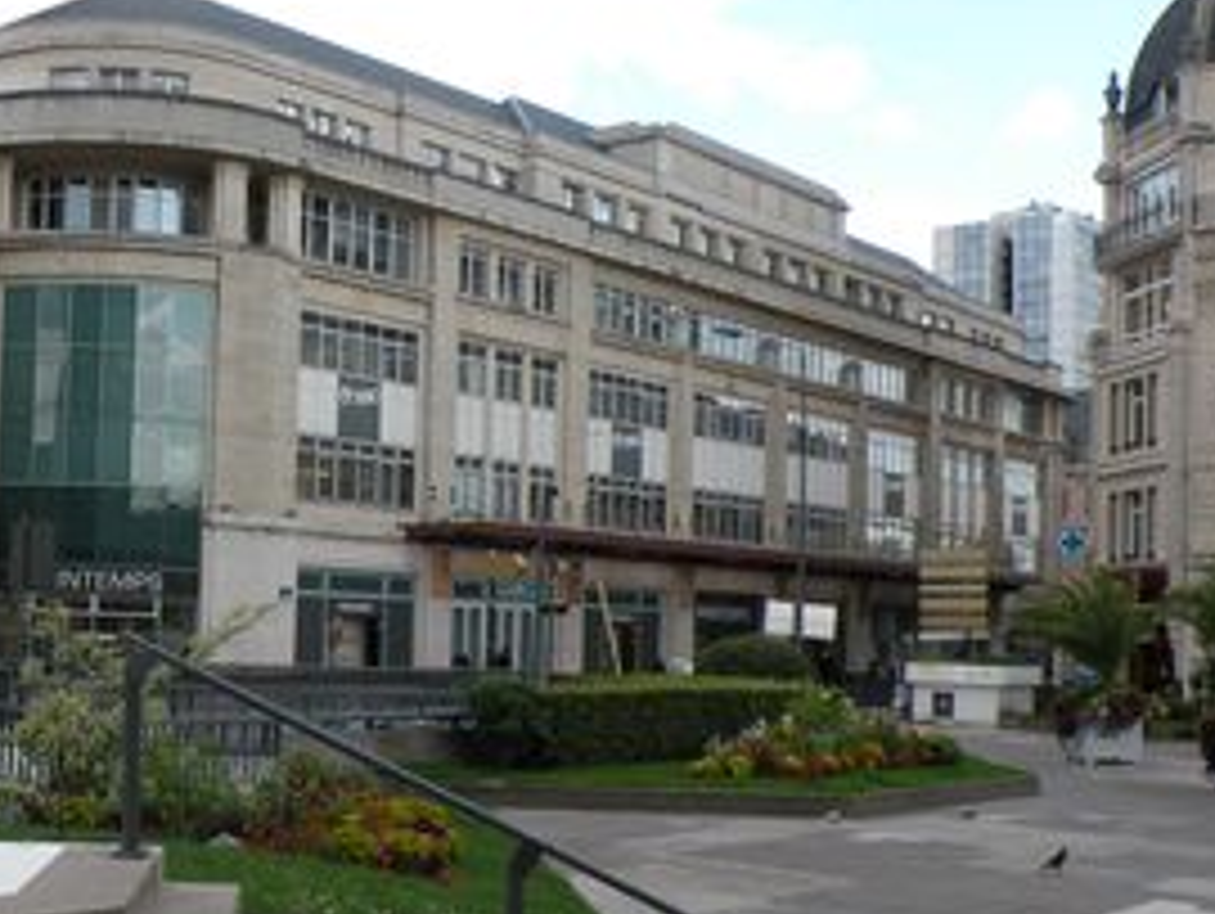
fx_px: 1792
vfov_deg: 28.5
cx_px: 302
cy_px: 579
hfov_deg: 36.6
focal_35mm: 51
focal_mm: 4.7
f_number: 4.5
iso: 64
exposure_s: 1/150
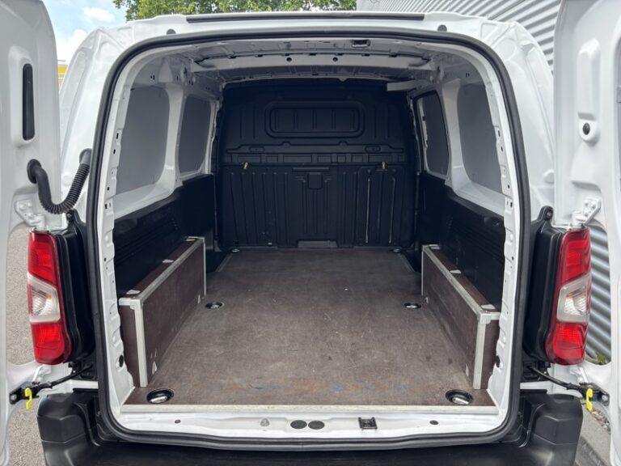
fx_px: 466
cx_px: 310
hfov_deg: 67.3
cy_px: 233
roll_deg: +0.1
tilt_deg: -13.5
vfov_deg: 53.1
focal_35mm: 26
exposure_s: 1/262
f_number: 1.6
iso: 50
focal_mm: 5.96
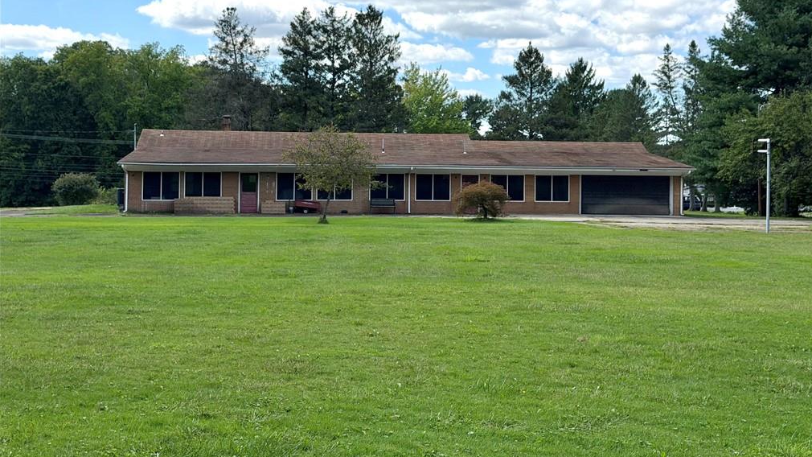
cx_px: 411
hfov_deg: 39.2
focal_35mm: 53
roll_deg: -0.3
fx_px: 1141
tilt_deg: -0.5
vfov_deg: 22.5
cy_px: 153
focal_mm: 6.76
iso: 64
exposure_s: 1/4587
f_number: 1.78
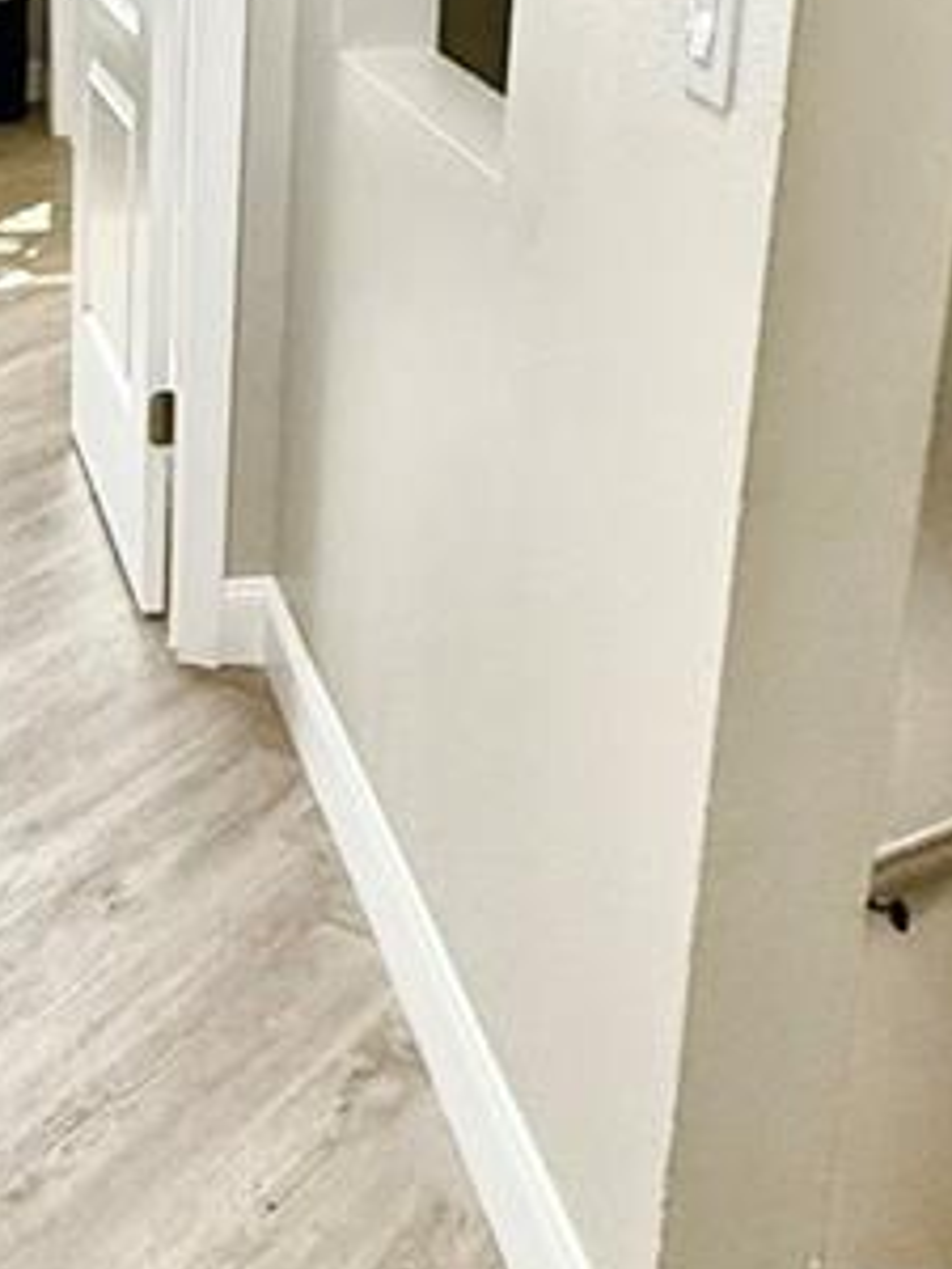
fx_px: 2053
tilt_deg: -14.0
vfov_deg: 33.3
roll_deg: +0.3
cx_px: -17
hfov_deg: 24.8
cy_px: 237
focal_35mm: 56
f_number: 2.2
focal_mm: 2.22
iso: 500
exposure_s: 1/143
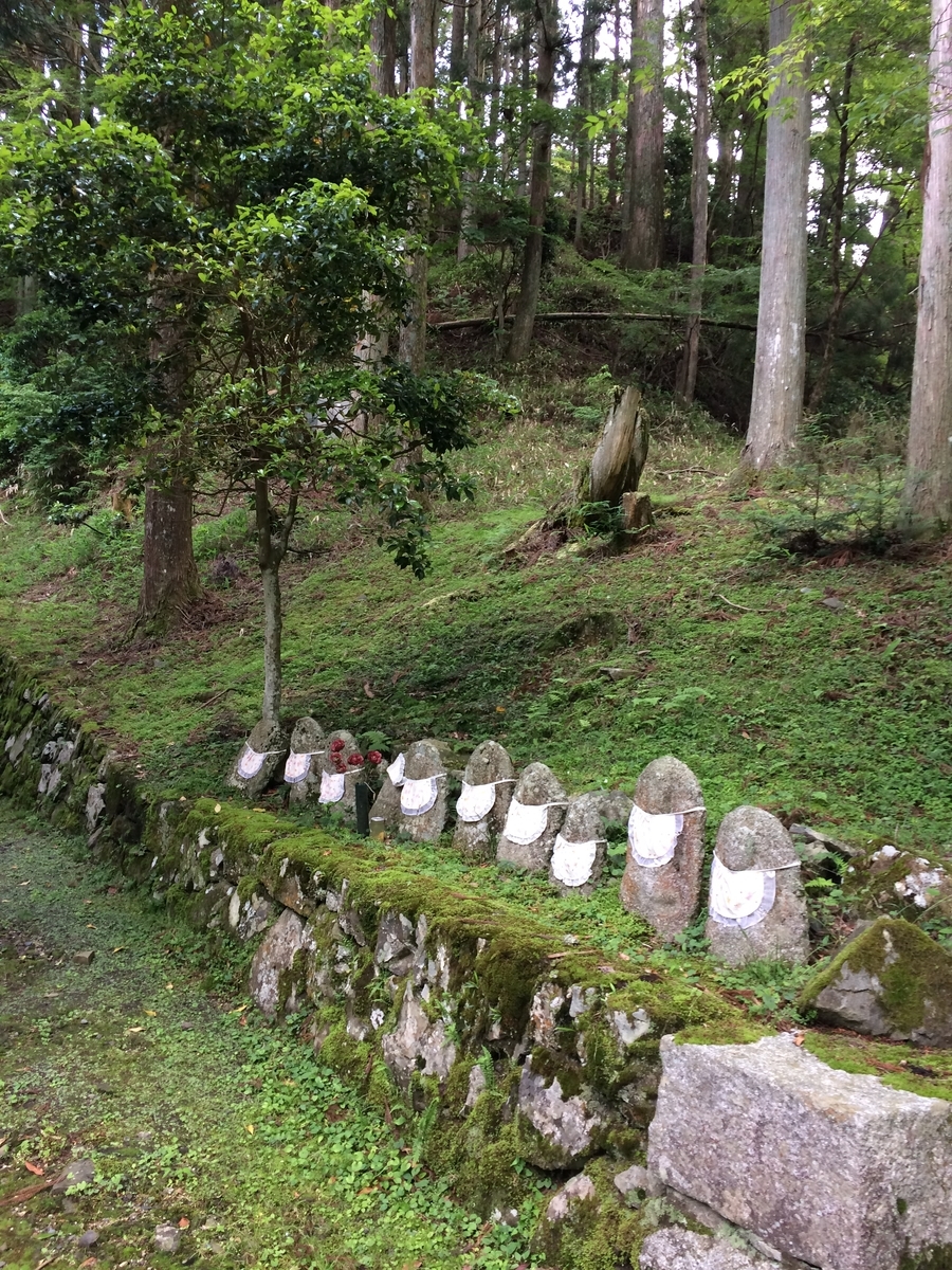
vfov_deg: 61.7
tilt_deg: -1.2
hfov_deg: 48.2
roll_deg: -0.2
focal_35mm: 29
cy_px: 635
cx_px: 476
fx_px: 1063
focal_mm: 4.15
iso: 50
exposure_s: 1/30
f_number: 2.2
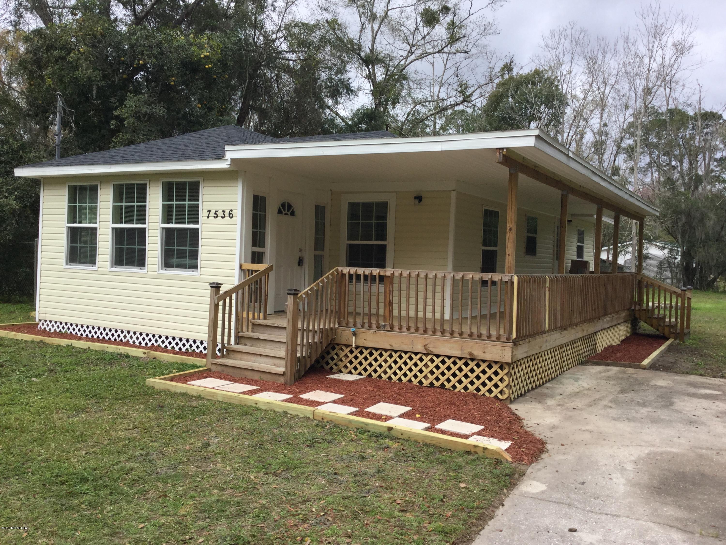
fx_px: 650
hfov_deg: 58.4
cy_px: 272
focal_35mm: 31
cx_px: 363
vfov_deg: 45.4
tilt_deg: -6.2
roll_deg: -4.2
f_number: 2.4
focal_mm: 3.3
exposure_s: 1/578
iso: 25
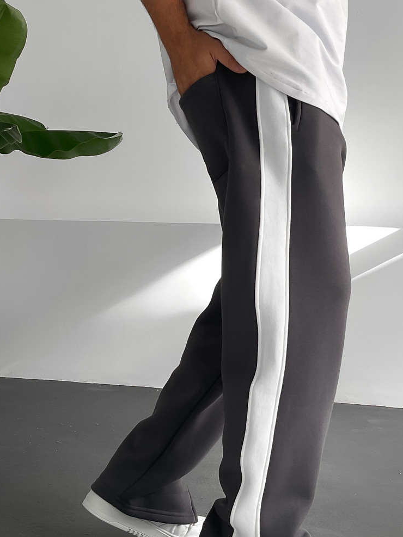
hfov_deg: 30.8
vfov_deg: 40.4
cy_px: 283
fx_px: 730
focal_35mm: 47
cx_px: 228
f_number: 1.8
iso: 32
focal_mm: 3
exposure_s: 1/120
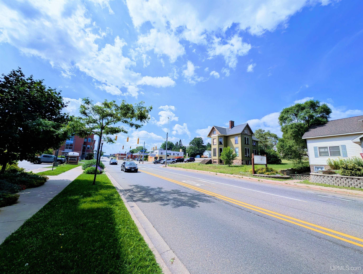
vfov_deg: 94.6
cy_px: 137
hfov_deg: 110.5
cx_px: 182
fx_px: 126
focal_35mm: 12
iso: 42
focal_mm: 2.23
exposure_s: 1/5076
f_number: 1.95
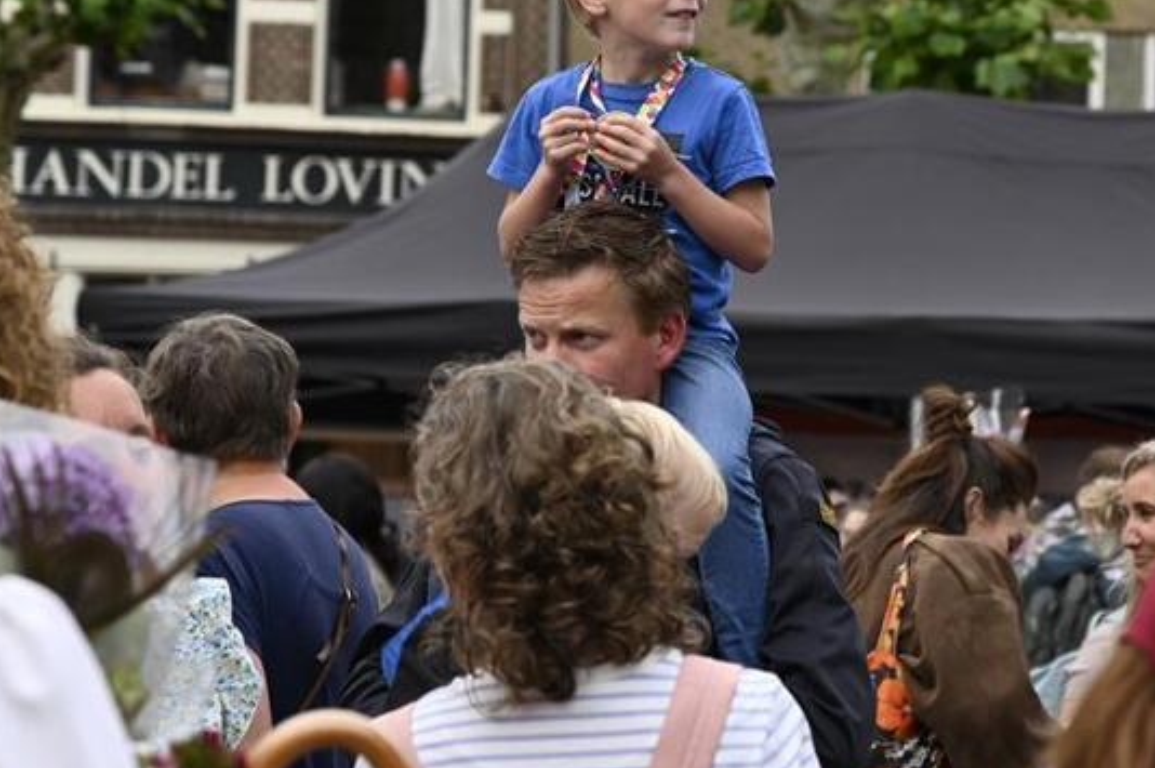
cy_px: 150
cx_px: 885
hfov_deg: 15.7
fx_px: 4167
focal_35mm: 130
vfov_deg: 10.5
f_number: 4
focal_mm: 70
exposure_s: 1/250
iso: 200
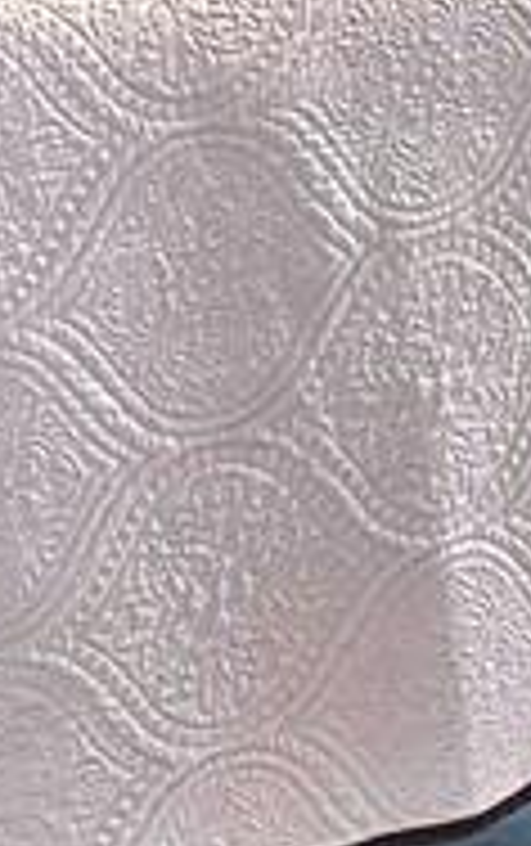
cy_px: -688
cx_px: 76
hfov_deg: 6.4
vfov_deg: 9.6
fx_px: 4778
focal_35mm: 207
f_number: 1.7
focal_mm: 6.3
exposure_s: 1/66
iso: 320
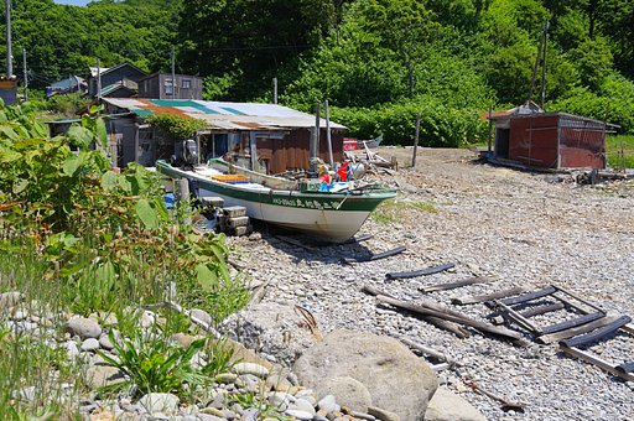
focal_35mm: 42
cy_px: 210
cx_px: 317
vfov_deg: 31.8
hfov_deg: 46.5
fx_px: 739
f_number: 8
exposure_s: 1/250
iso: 100
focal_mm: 28
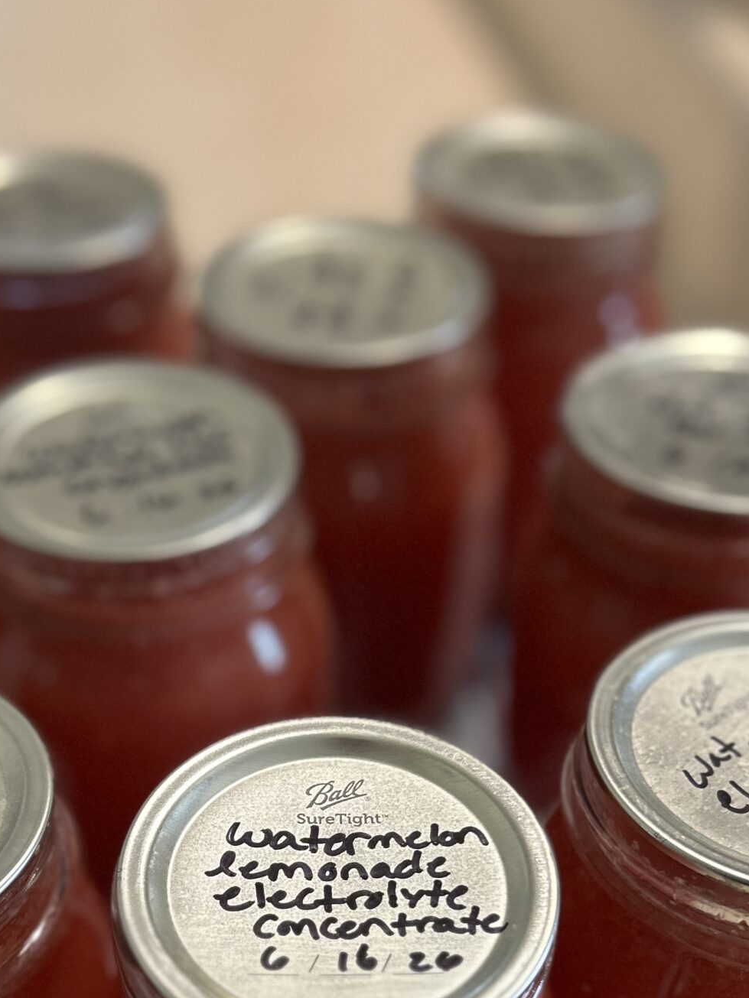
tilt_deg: -45.9
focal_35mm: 51
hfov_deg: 28.5
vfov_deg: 36.1
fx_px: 1471
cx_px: 309
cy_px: 814
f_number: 1.5
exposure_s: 1/60
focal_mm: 5.7
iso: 160
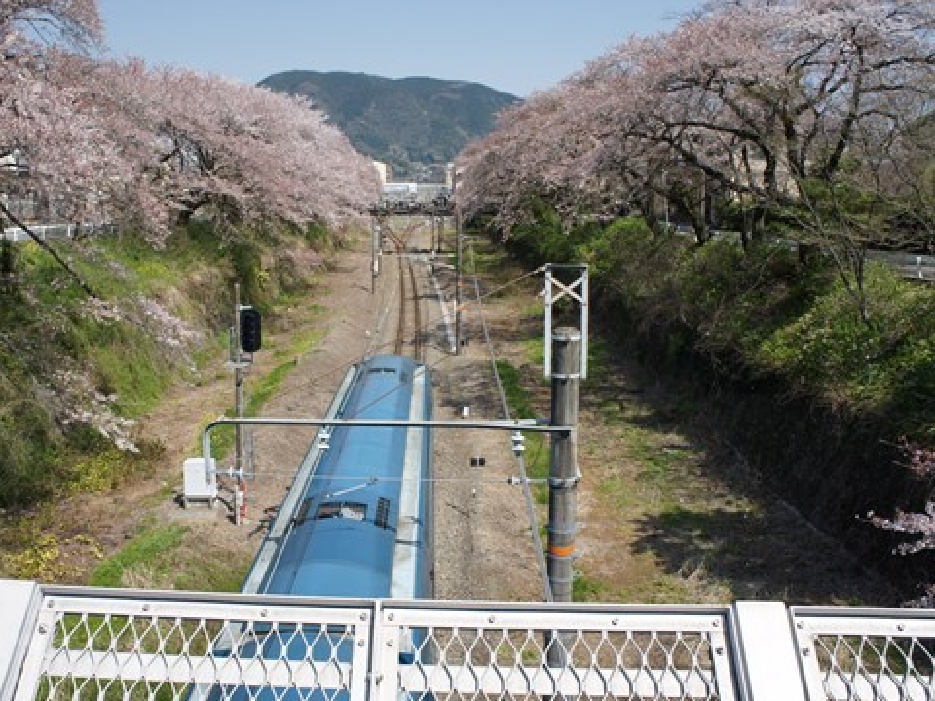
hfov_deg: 55.1
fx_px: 891
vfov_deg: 42.9
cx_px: 401
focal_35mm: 33
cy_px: 353
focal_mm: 20
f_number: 8
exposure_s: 1/500
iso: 200
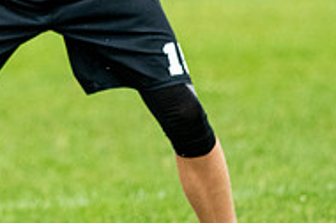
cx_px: 6
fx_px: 15886
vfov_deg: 0.8
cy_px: -40
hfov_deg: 1.2
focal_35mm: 1705
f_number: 4.5
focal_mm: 300
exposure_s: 1/1600
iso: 1600
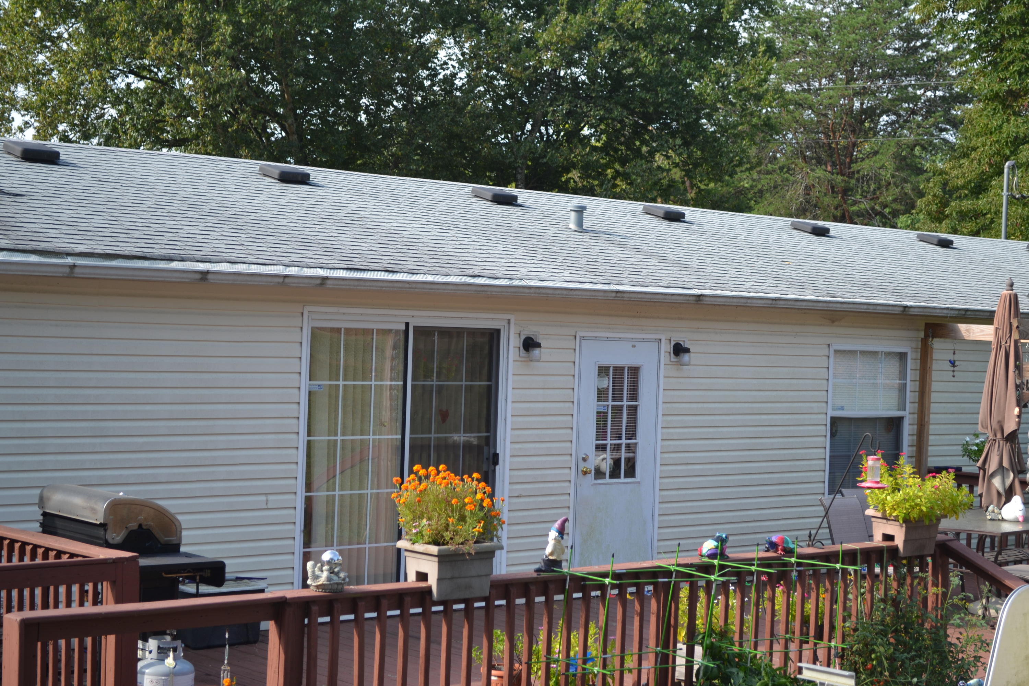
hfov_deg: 33.4
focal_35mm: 60
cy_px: 343
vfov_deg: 22.6
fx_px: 1715
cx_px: 514
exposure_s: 1/125
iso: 100
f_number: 5.6
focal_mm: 40
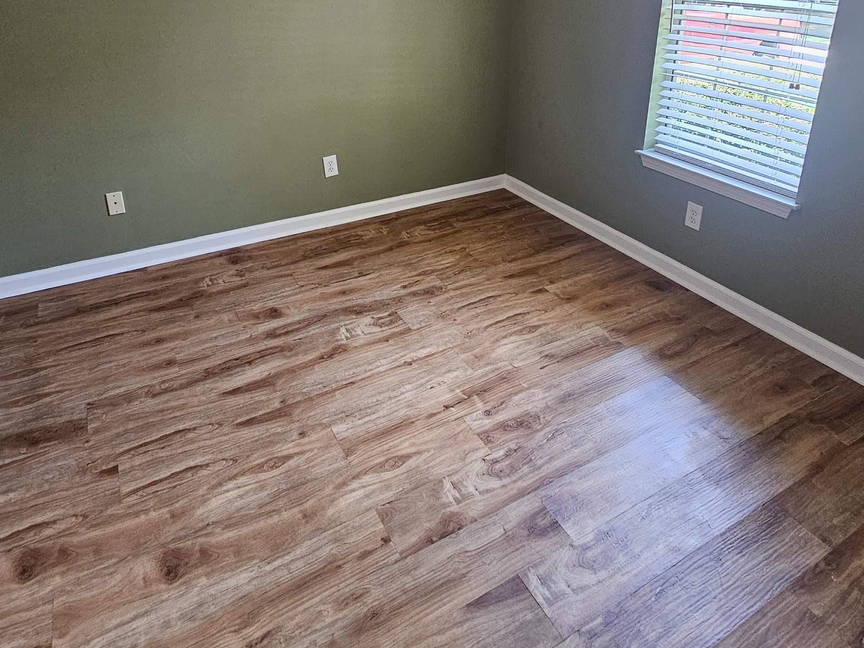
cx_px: 439
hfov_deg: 76.4
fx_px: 549
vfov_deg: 58.7
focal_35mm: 22
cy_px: 183
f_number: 2.2
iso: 400
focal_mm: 2.2
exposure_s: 1/60
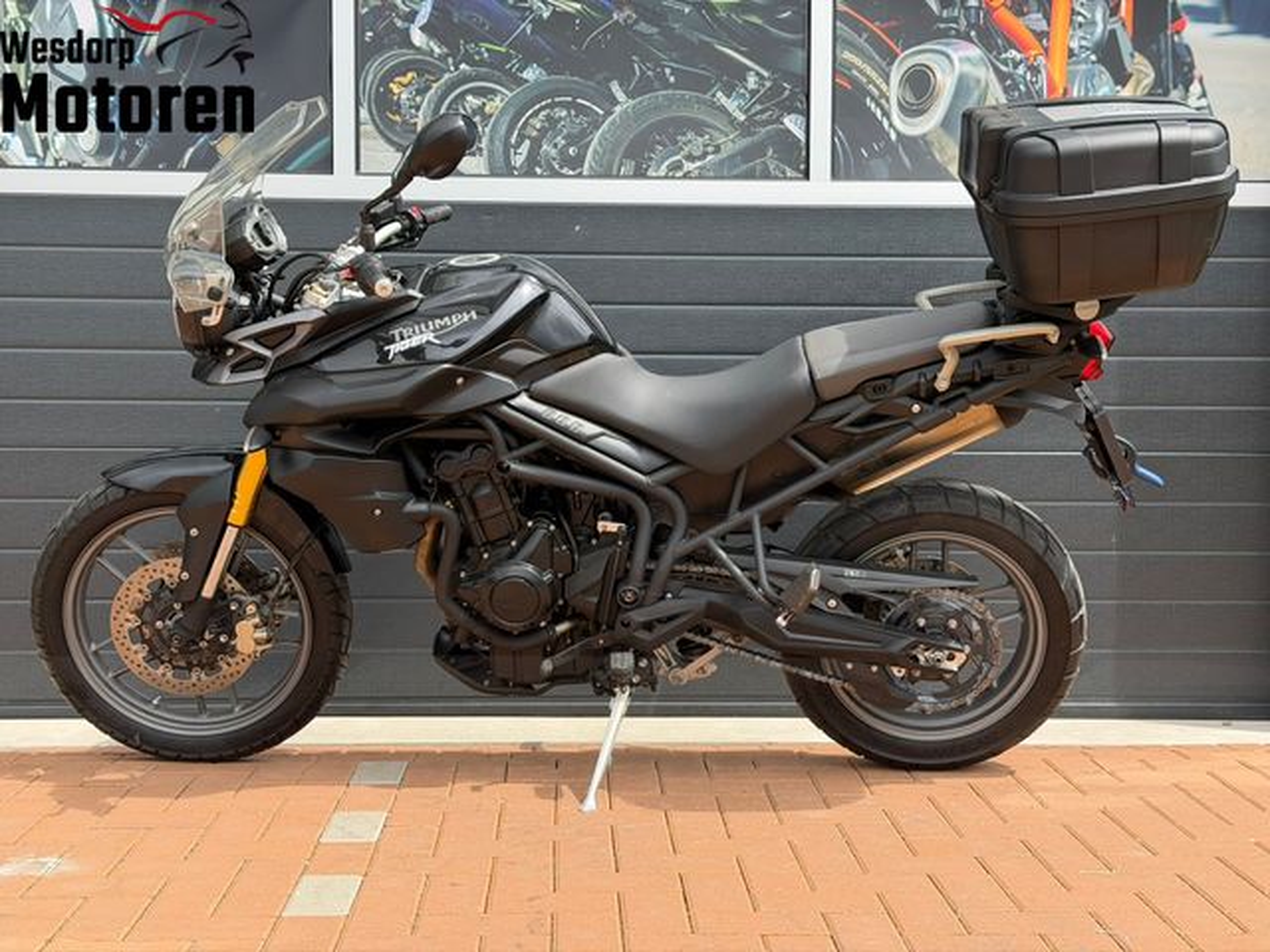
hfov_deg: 39.7
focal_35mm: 48
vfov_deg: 30.3
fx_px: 1761
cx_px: 635
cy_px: 476
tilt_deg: -1.4
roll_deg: +0.2
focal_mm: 6.76
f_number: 1.78
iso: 80
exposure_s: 1/1754
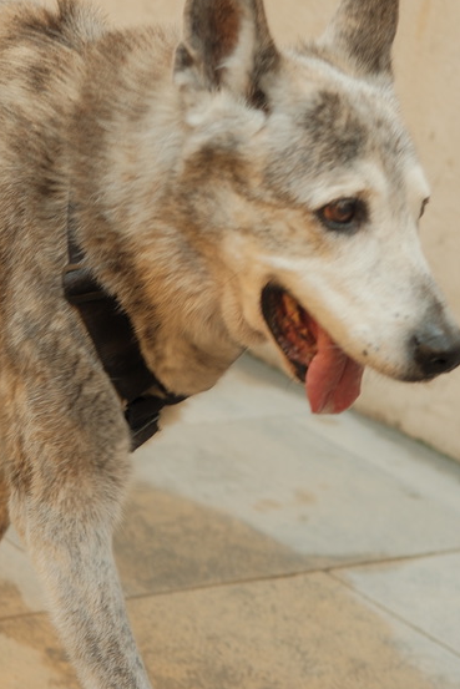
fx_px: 1992
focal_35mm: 104
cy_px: 191
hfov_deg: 13.1
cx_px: 128
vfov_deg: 19.5
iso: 500
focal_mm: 35
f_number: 3.2
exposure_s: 1/200
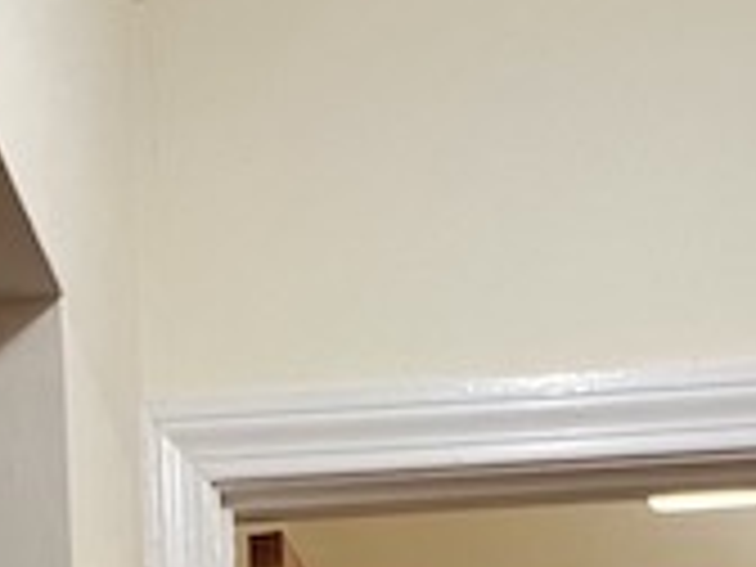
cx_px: 288
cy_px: 1274
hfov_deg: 31.1
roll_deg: +1.2
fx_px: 1354
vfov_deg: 15.7
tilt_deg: -8.1
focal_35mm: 62
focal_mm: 1.57
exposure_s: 1/120
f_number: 1.8
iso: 200
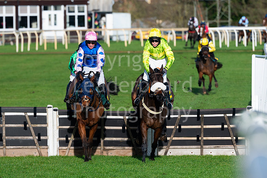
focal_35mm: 377
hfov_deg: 5.5
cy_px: 86
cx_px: 150
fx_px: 2797
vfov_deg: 3.6
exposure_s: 1/5000
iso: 250
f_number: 3.5
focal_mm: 200
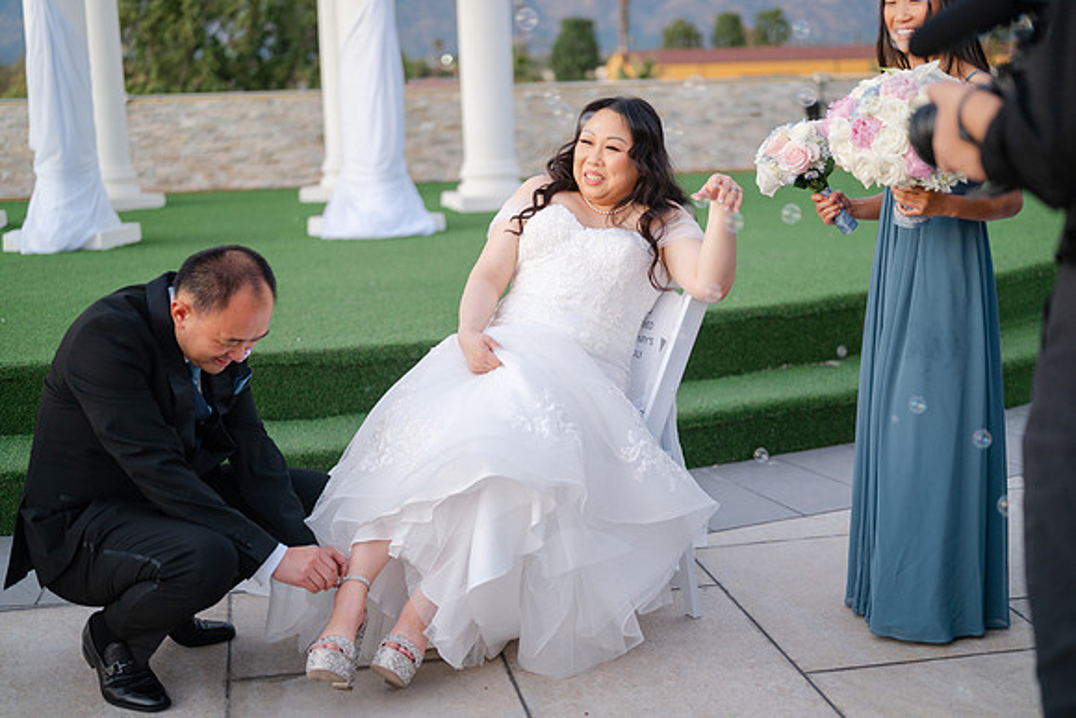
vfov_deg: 27.0
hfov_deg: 39.6
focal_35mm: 50
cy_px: 359
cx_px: 538
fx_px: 1495
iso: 100
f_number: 1.8
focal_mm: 50
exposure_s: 1/60
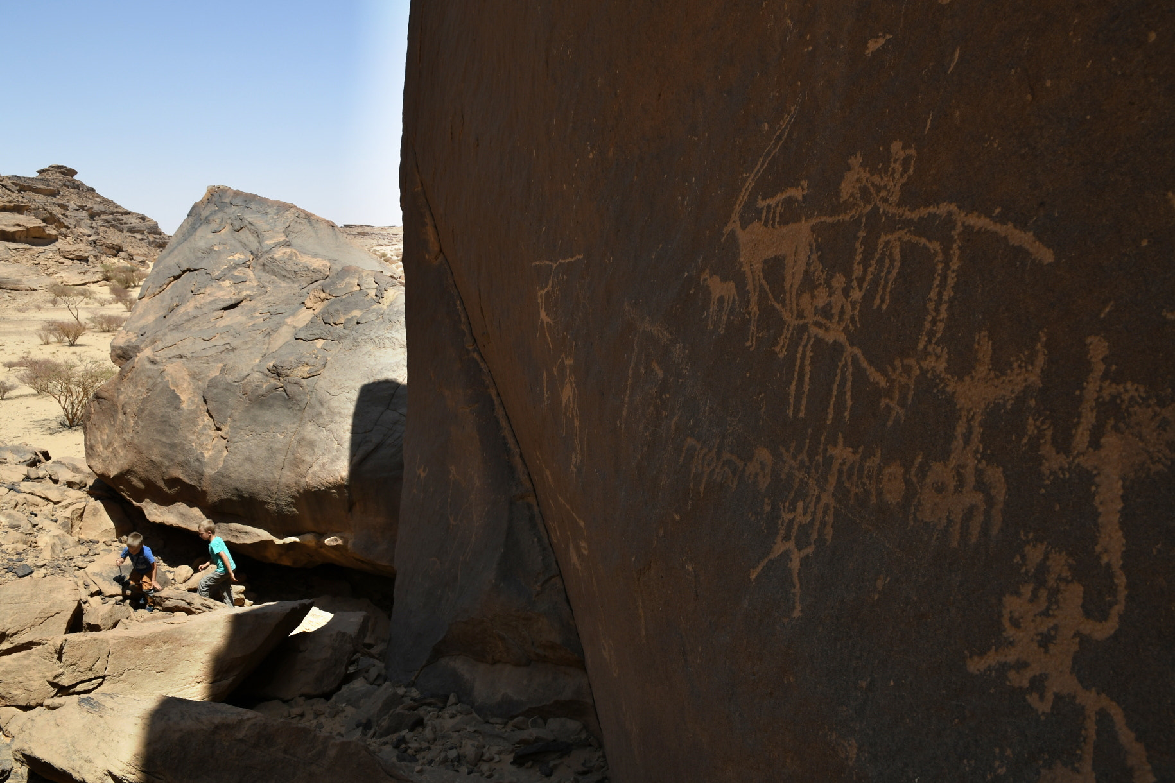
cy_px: 392
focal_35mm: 24
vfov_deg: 53.1
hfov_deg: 73.7
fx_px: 783
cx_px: 588
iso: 200
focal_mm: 16
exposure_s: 1/350
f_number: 9.5
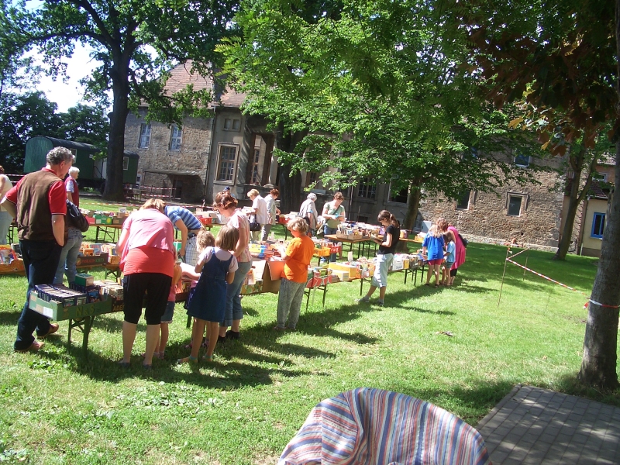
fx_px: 627
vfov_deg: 40.7
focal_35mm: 35
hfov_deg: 52.6
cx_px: 310
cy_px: 232
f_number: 4.3
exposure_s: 1/200
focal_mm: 5.8
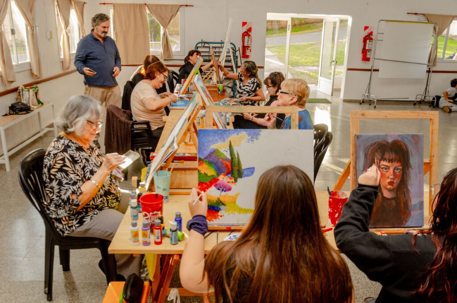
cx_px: 228
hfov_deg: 59.6
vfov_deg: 41.5
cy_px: 152
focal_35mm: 32
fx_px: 399
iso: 640
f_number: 3.8
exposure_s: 1/125
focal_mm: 21
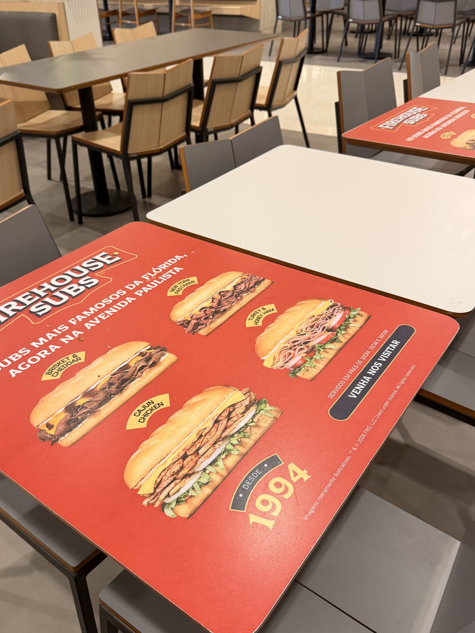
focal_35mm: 29
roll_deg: +1.8
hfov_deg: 48.1
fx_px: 531
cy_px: 337
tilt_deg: -36.0
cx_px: 210
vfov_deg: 61.6
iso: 160
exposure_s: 1/60
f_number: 1.78
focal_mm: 6.76
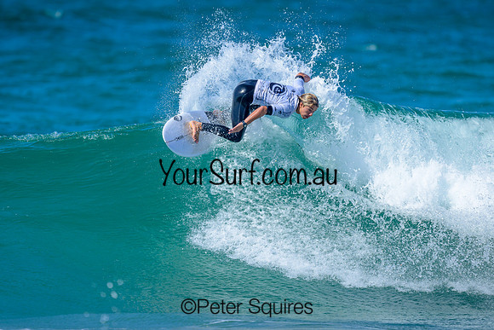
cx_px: 229
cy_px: 163
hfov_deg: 2.1
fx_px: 13530
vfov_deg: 1.4
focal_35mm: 986
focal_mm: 800
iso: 280
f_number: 6.3
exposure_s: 1/2000
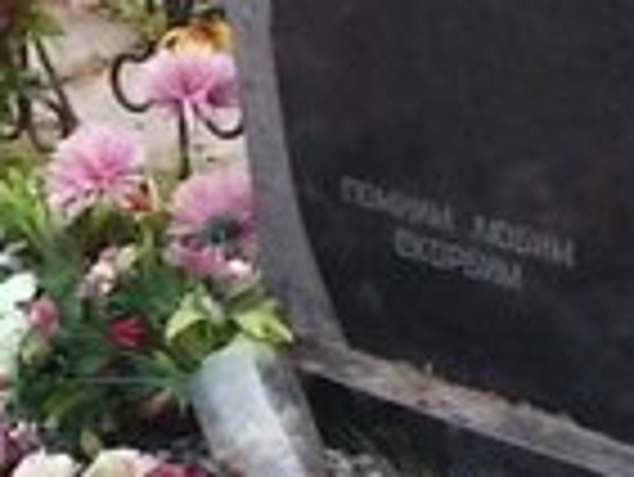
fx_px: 2695
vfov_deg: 10.0
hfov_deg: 13.3
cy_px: -22
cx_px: 27
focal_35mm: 147
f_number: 8
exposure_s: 1/80
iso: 80
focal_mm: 4.6
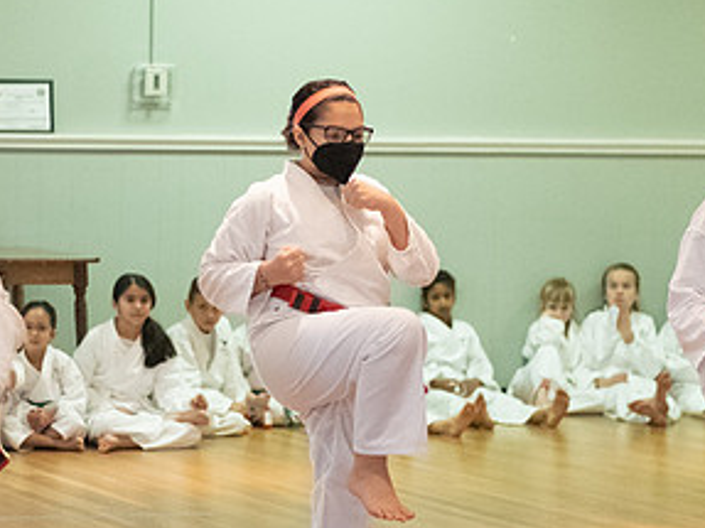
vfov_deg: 7.4
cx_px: 293
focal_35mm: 200
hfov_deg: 9.9
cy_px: 316
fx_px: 4072
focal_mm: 50
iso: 3200
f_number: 2
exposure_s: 1/500
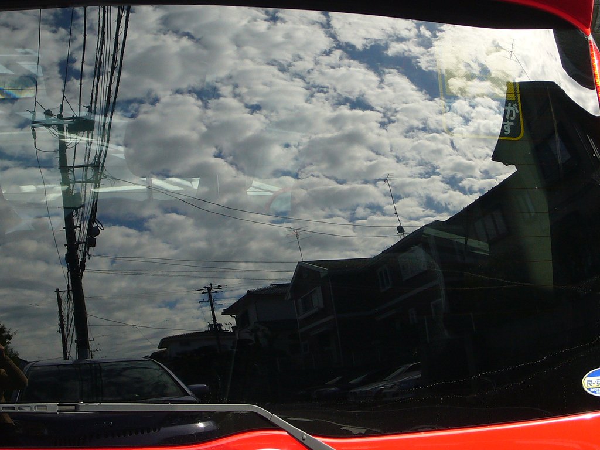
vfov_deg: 12.6
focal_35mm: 118
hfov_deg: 16.7
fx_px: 2045
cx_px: 300
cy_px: 225
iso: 80
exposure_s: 1/125
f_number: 5
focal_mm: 14.2
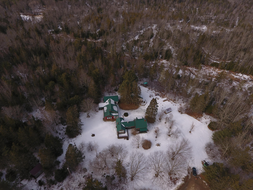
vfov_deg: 66.0
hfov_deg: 81.7
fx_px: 146
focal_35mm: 20
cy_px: 95
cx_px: 126
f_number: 2.8
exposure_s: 1/800
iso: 100
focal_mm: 3.61
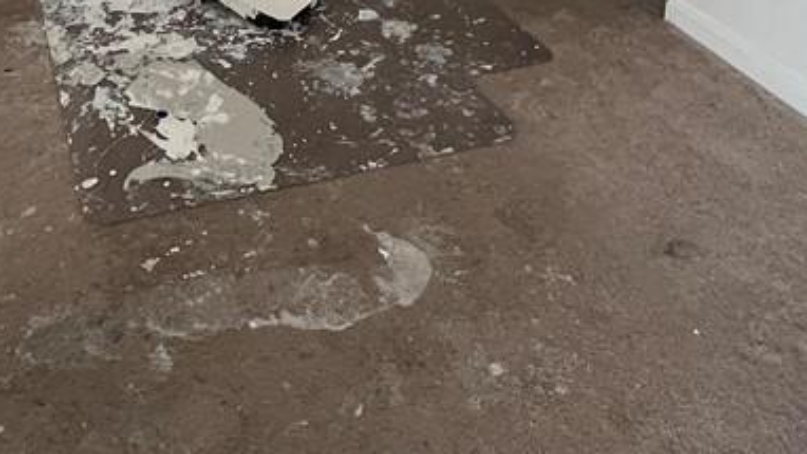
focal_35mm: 38
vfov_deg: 22.4
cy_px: -306
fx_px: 813
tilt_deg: -9.2
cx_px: 258
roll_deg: -3.0
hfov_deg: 51.6
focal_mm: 1.57
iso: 160
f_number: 1.8
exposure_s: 1/99
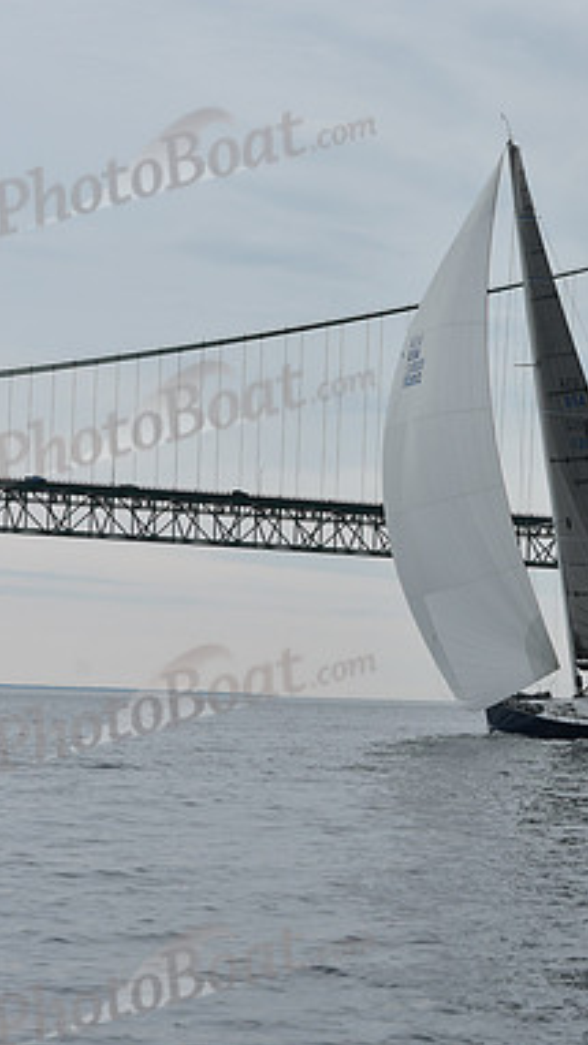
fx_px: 3436
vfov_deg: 17.3
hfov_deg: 9.7
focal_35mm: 124
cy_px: 521
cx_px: 520
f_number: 7.1
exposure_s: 1/800
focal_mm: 78
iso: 250
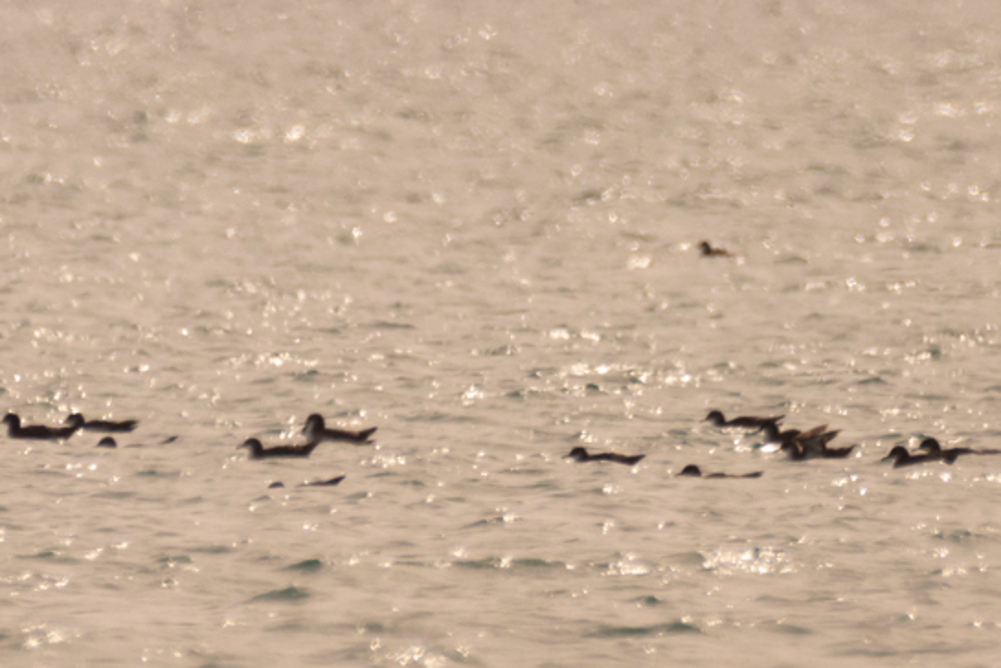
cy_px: 323
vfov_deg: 0.8
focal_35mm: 1733
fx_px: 48210
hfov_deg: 1.2
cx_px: 852
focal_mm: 600
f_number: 6.3
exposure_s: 1/6400
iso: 640
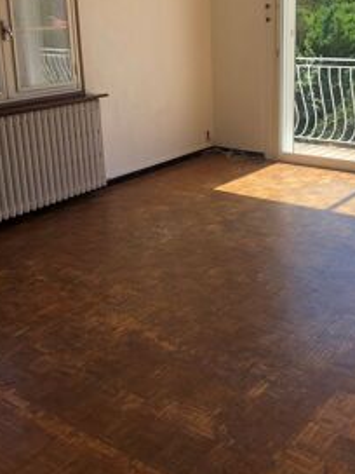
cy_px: 165
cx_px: 211
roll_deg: +2.2
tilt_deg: -13.4
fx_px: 602
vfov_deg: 42.5
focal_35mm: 44
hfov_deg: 32.8
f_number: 1.8
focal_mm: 3.99
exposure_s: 1/466
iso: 20
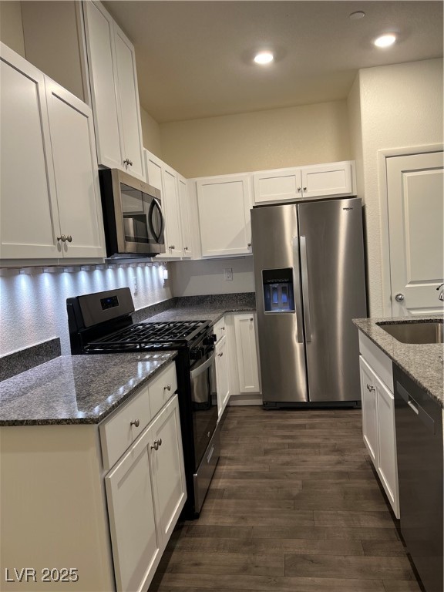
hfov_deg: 53.1
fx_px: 445
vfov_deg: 67.3
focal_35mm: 26
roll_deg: +3.9
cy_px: 296
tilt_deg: -3.6
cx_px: 222
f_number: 1.5
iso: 100
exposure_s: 1/60
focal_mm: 5.7
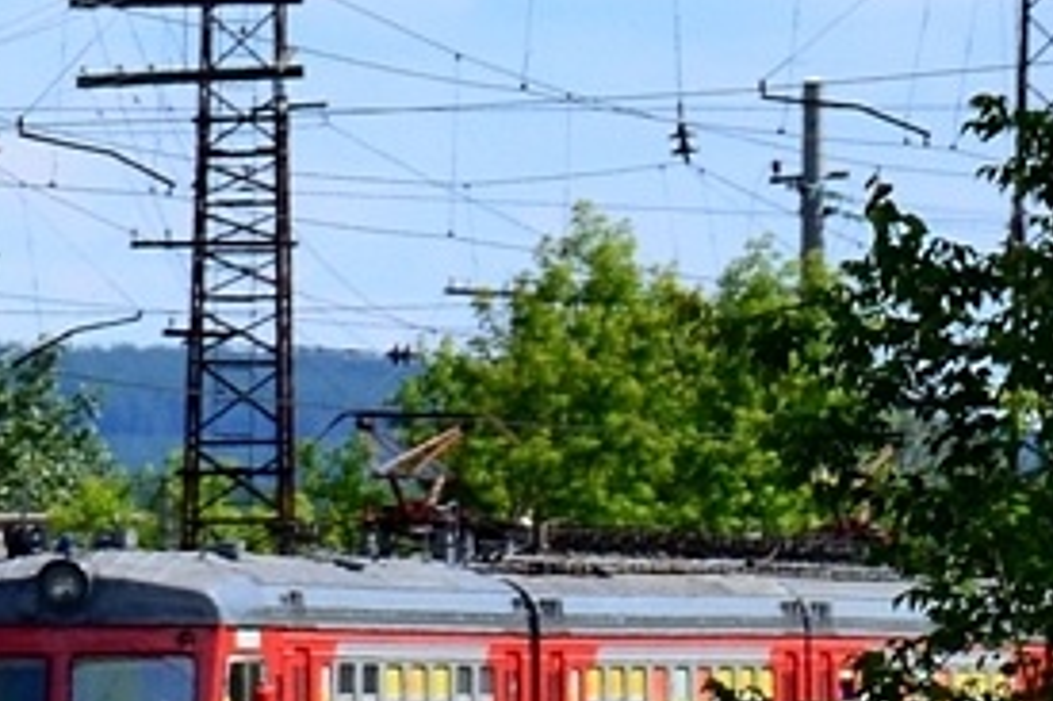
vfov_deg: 1.4
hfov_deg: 2.0
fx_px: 29675
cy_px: 622
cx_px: -980
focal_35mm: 1015
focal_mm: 155
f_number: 11
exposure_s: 1/400
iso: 400
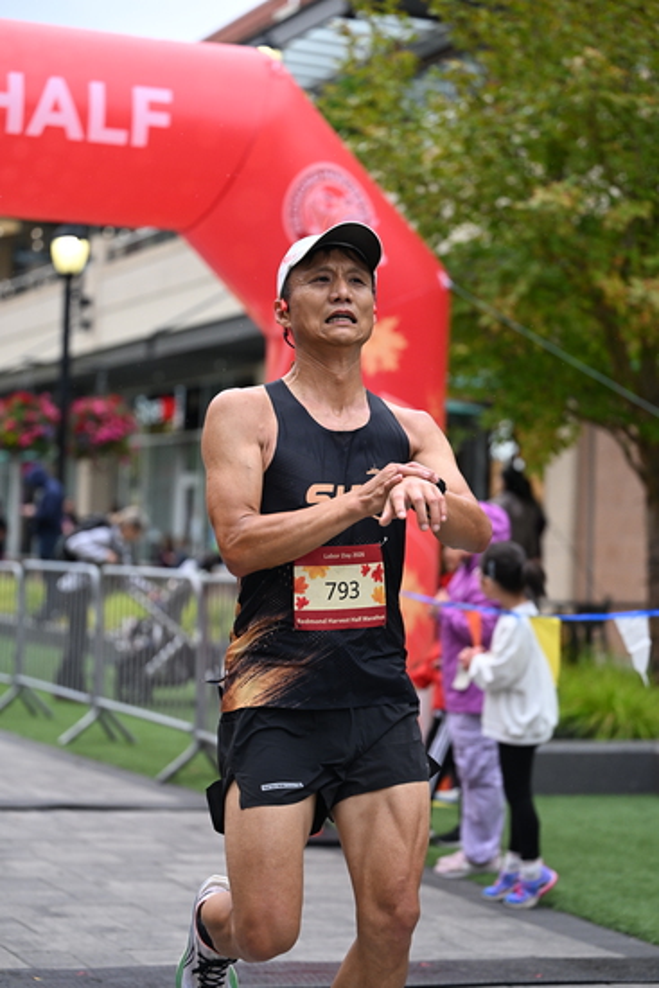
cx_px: 330
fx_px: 2250
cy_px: 494
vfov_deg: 24.8
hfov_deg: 16.7
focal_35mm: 82
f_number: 2.8
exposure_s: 1/2500
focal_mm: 82
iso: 1250
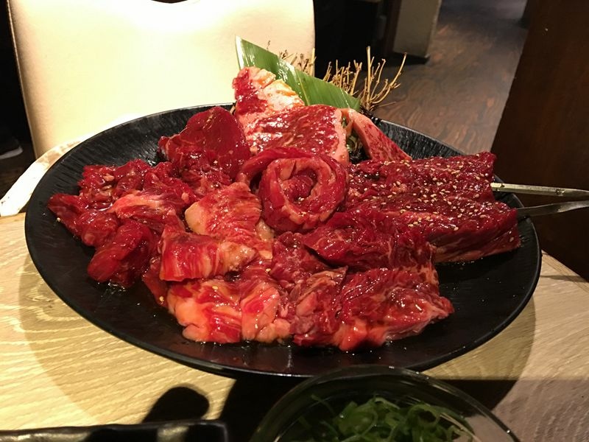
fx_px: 493
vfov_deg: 48.2
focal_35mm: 29
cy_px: 221
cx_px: 294
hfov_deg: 61.7
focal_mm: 4.15
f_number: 2.2
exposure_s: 1/4
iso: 64
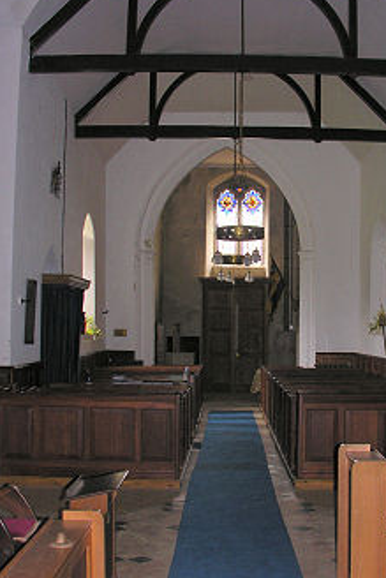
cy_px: 280
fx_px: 819
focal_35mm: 51
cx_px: 244
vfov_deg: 38.9
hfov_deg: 26.4
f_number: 2.8
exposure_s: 1/60.1
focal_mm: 8.9
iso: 137
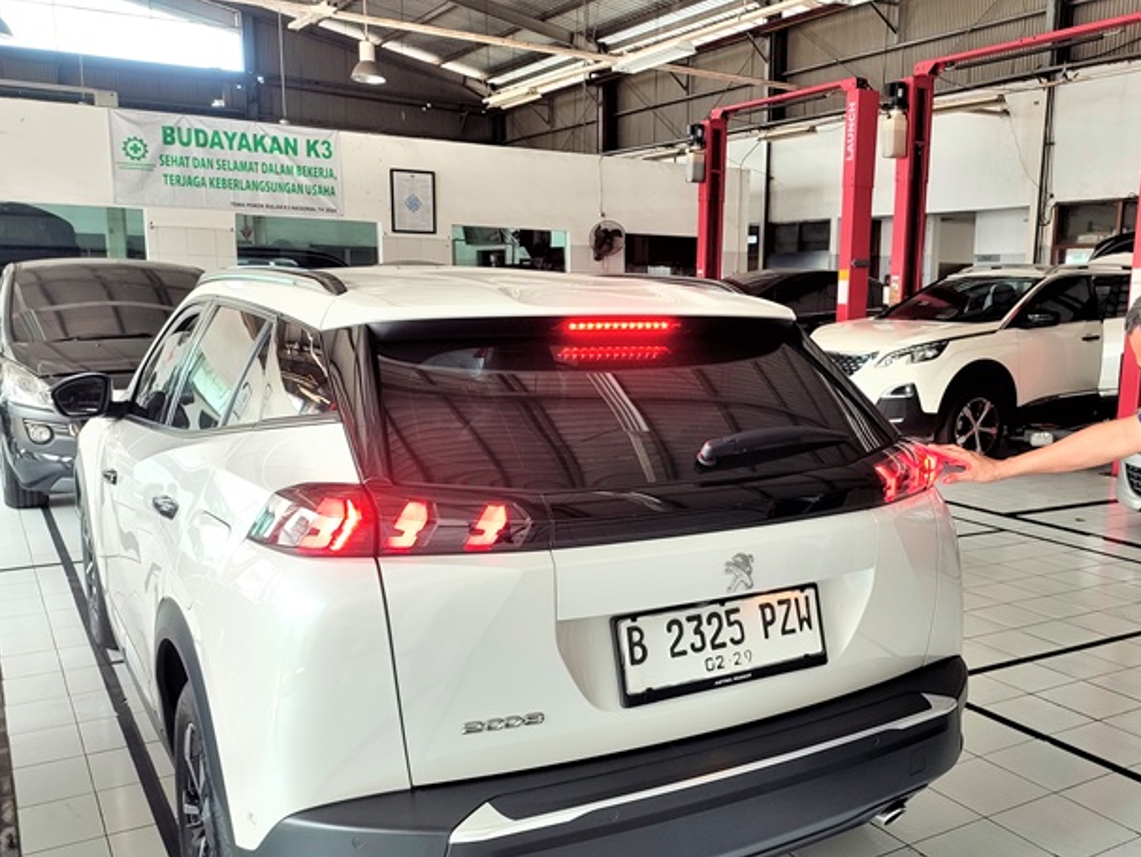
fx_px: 1088
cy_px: 501
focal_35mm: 33
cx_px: 699
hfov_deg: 54.8
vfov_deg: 42.8
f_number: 1.9
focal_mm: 6.04
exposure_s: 1/33
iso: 51
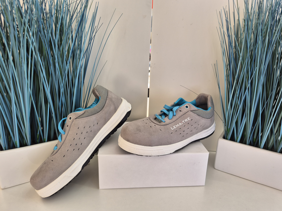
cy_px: 106
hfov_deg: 73.9
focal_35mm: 23
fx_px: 187
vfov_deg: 58.9
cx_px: 141
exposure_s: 1/180
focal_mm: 5.4
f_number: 1.8
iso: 32
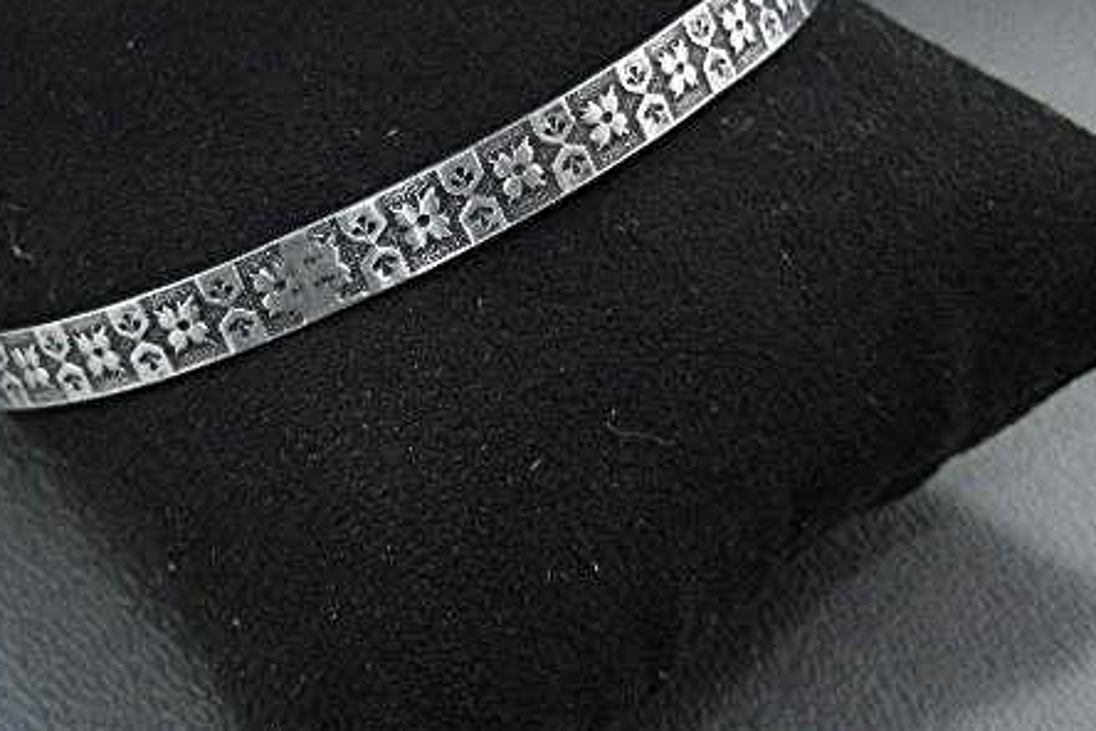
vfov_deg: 17.5
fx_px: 2374
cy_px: 249
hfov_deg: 25.9
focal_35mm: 78
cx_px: 402
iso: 800
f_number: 7.8
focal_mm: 9.3
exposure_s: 1/30
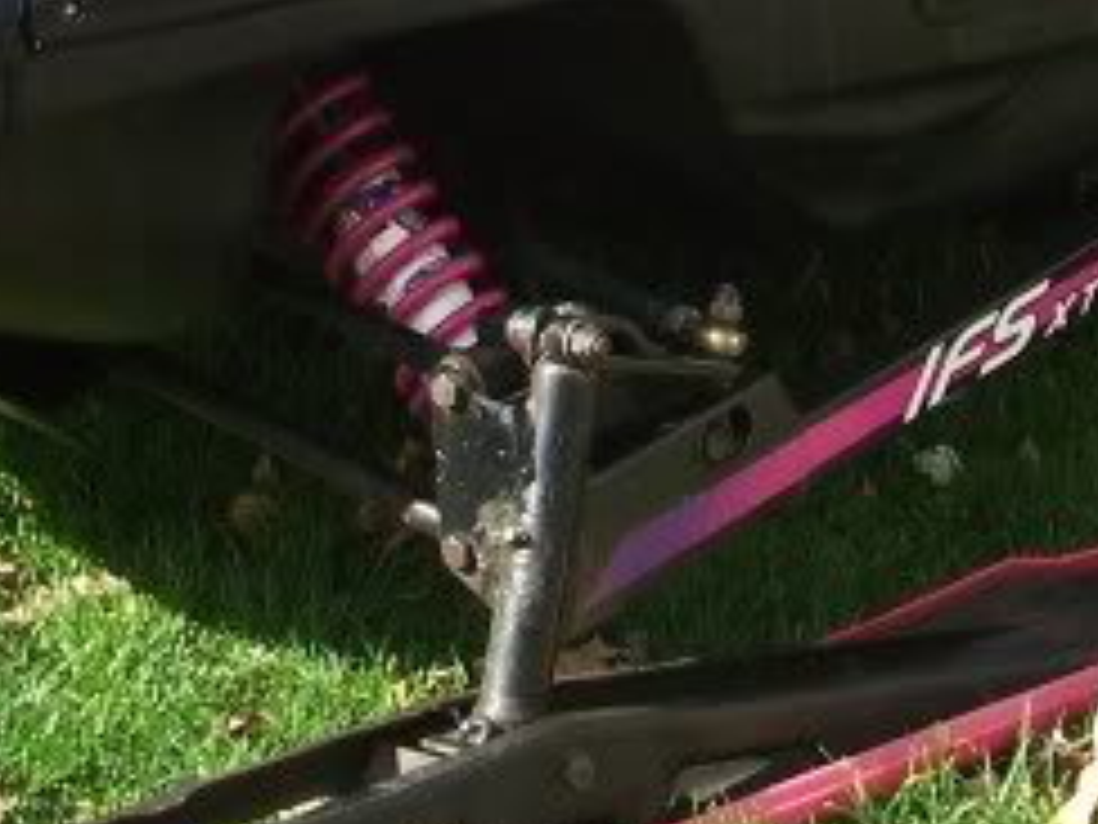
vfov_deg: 6.9
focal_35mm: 214
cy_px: -297
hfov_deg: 9.2
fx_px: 6788
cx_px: 612
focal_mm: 10.7
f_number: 3.2
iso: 64
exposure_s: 1/250
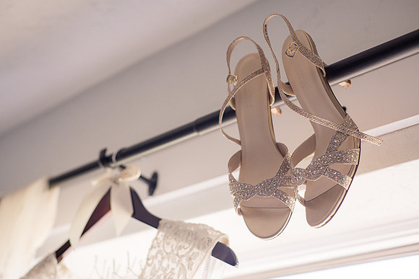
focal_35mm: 50
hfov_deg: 39.6
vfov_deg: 27.0
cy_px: 140
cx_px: 210
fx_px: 582
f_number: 2.8
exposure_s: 1/500
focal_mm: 50
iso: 500
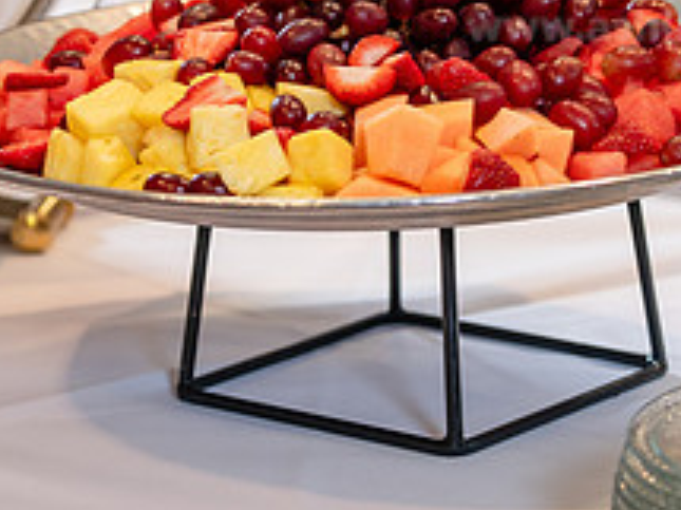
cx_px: 323
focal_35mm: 223
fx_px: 4385
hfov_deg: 8.9
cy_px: 93
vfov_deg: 6.6
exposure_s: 1/80
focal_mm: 86
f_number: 3.5
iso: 320
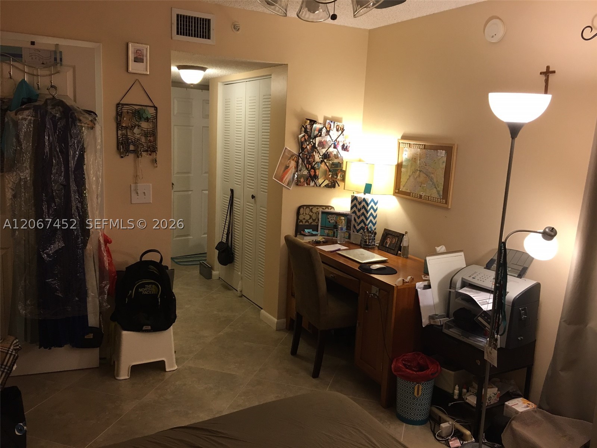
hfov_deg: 61.7
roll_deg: -3.6
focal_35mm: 29
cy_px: 224
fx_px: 500
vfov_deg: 48.2
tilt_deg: -9.7
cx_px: 298
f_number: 2.2
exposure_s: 1/15
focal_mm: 4.15
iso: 40
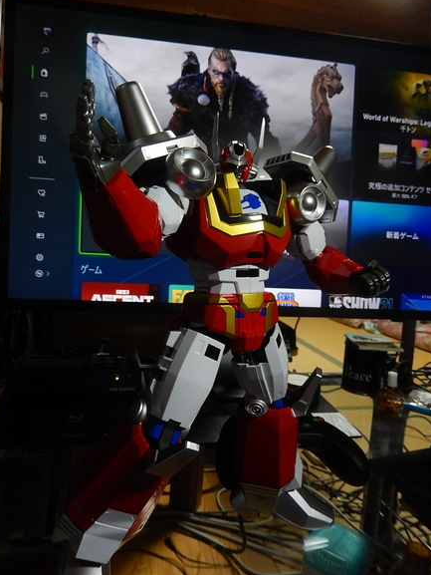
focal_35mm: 26
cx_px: 214
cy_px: 286
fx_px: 431
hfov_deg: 53.1
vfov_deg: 67.3
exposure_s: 1/30
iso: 360
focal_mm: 4.5
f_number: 3.4
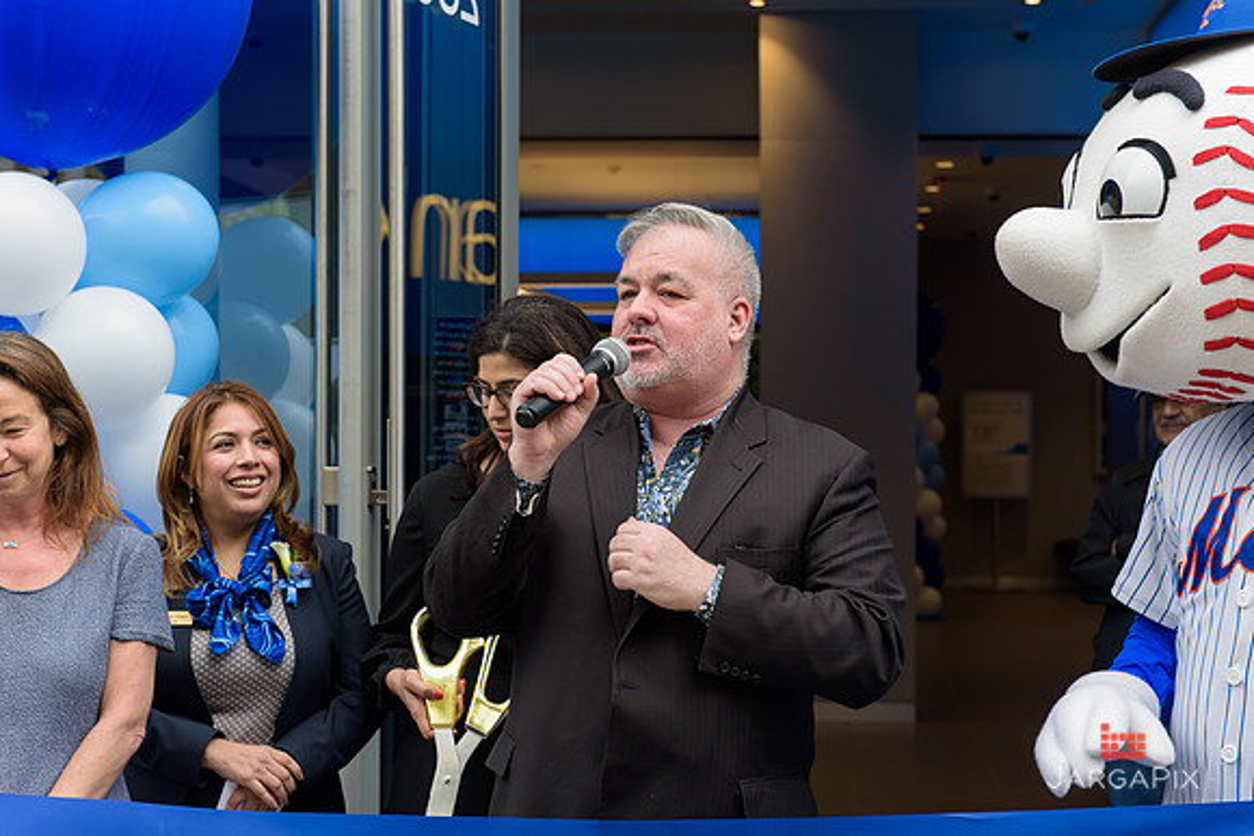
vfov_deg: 19.5
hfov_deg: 28.8
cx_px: 627
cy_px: 418
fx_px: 2439
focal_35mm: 70
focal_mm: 70
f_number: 5
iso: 200
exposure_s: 1/250
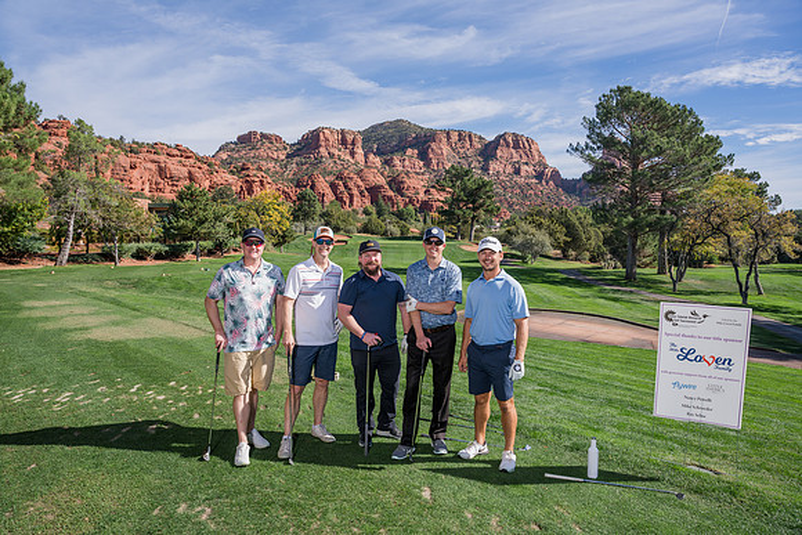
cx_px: 401
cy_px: 268
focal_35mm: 24
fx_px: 535
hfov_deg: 73.7
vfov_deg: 53.2
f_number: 4.5
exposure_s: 1/1250
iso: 250
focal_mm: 24
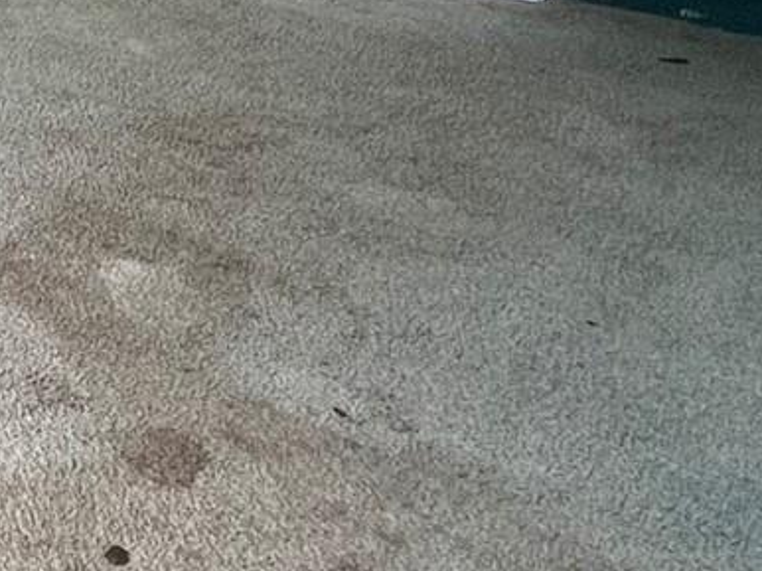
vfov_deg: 19.8
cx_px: -608
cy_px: -138
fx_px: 1518
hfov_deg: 20.2
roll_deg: +1.8
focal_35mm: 69
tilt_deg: -16.6
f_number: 1.8
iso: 125
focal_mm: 1.57
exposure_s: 1/99
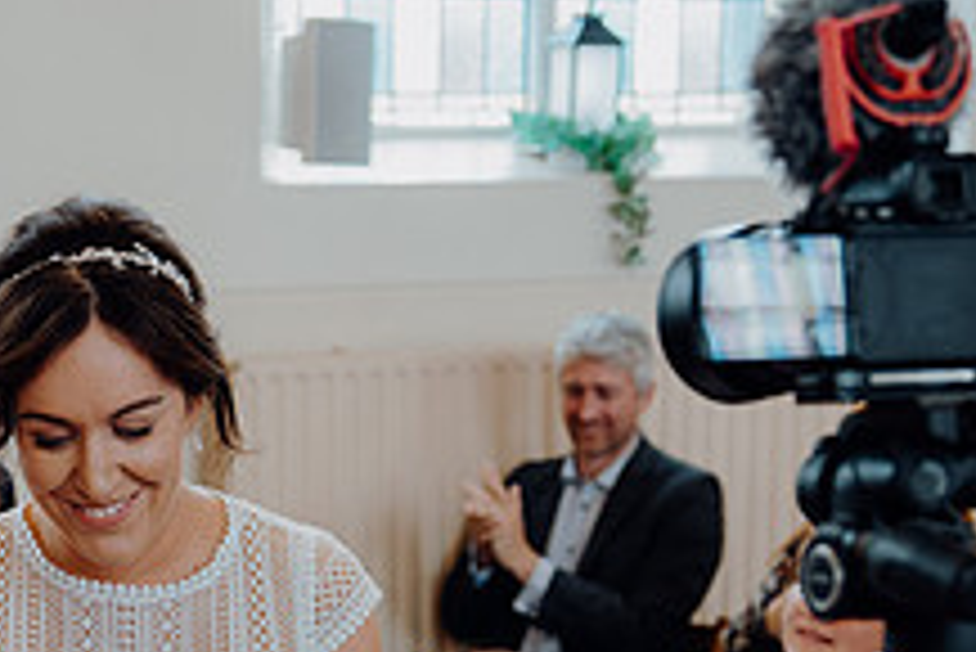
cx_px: 126
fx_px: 2686
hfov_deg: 20.2
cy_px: 708
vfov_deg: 13.6
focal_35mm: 99
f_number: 2.8
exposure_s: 1/200
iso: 500
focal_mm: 37
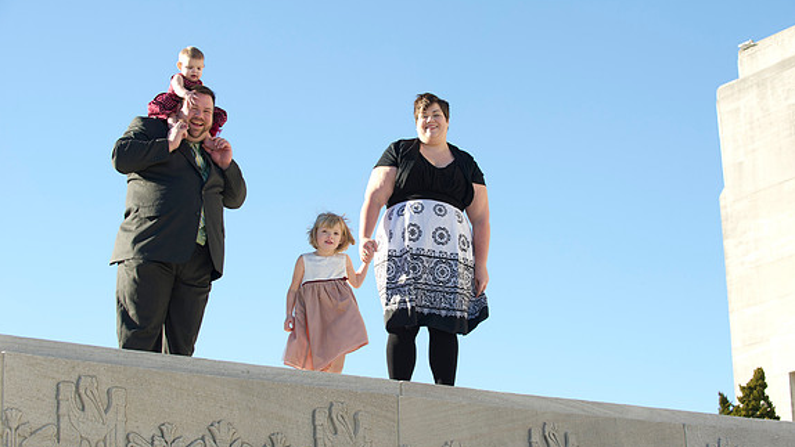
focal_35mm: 74
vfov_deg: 16.3
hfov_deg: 28.6
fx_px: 1560
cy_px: 224
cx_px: 396
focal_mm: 70
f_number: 5
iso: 125
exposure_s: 1/200
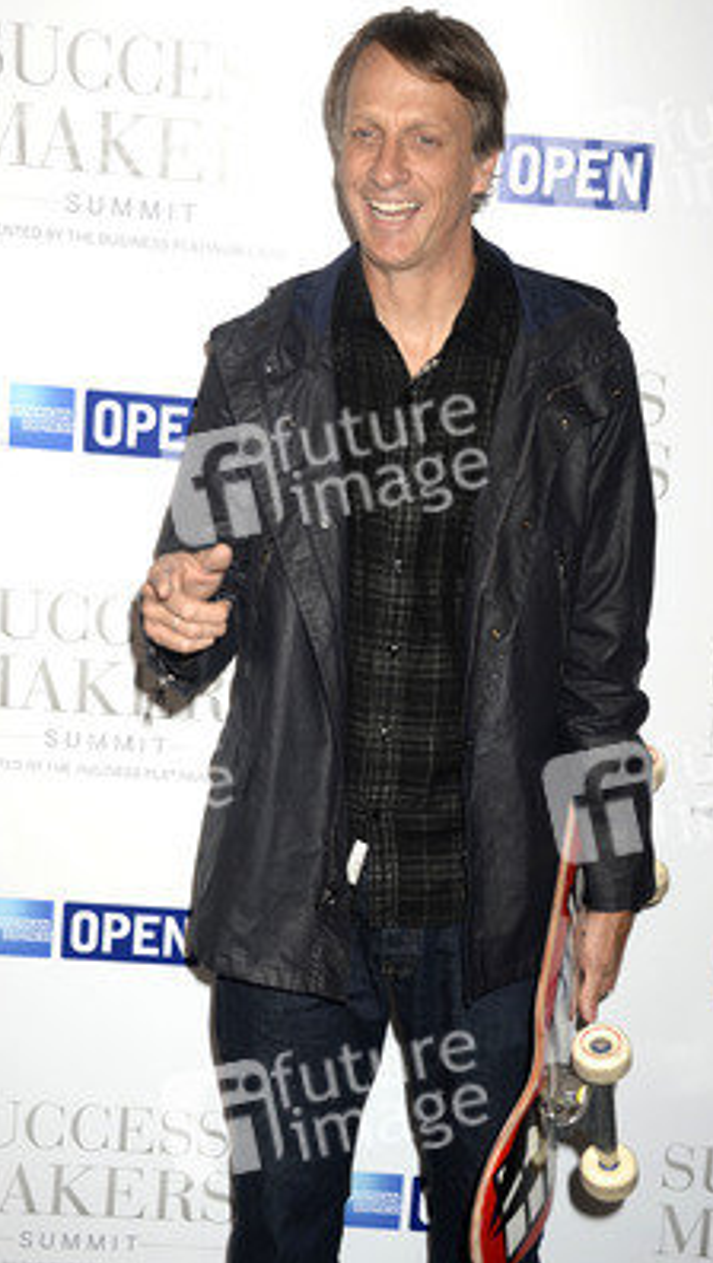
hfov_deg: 20.8
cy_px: 630
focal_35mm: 58
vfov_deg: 36.0
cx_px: 419
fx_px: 1945
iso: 400
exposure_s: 1/250
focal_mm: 55
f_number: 6.3
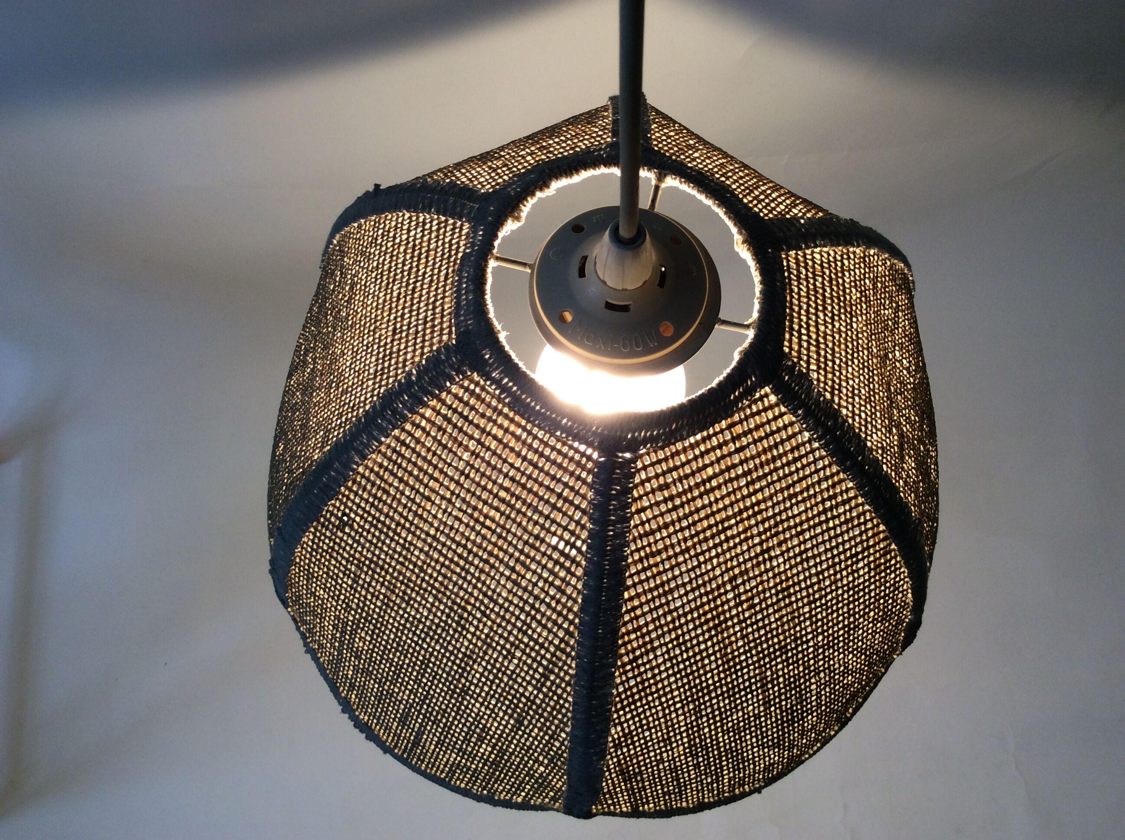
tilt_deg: -71.2
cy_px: 420
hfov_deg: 56.9
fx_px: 1038
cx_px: 562
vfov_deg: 44.1
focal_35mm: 32
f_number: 2.4
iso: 40
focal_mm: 3.3
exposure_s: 1/50
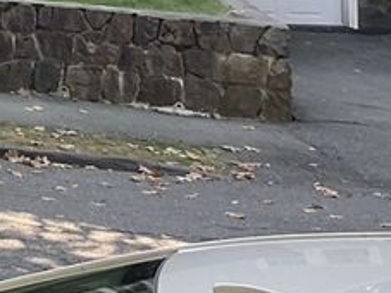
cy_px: -283
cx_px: -88
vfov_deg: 10.4
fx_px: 1479
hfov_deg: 14.5
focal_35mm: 131
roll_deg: -0.3
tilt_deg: +5.8
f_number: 1.8
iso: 20
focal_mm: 3
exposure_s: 1/120
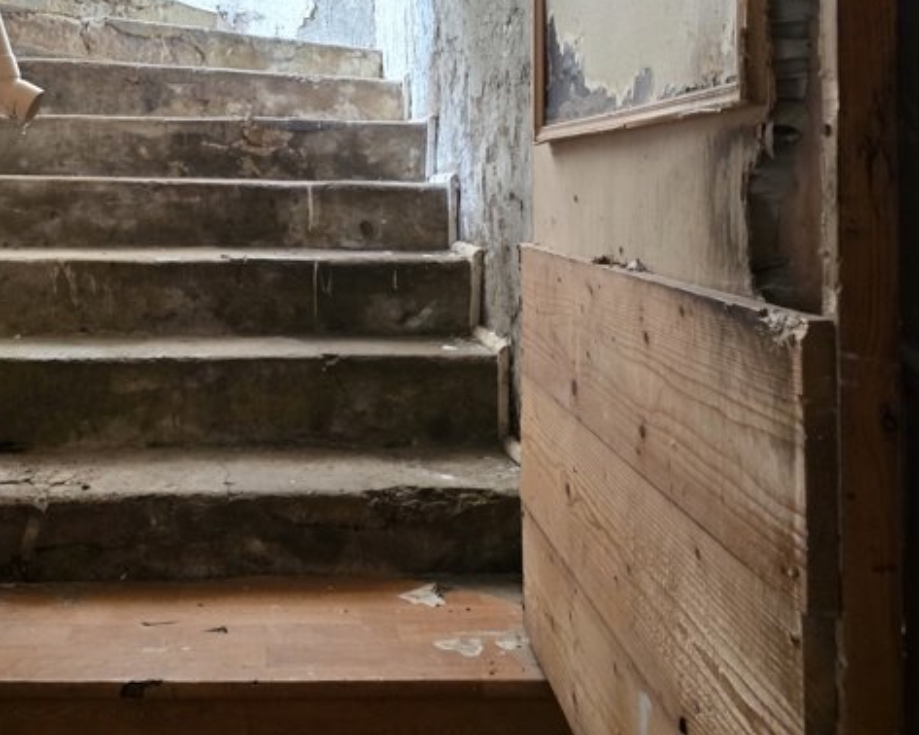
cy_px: 154
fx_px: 1033
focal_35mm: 38
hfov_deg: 46.6
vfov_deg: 37.8
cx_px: 258
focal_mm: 6.3
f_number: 1.7
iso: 1600
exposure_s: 1/16.7
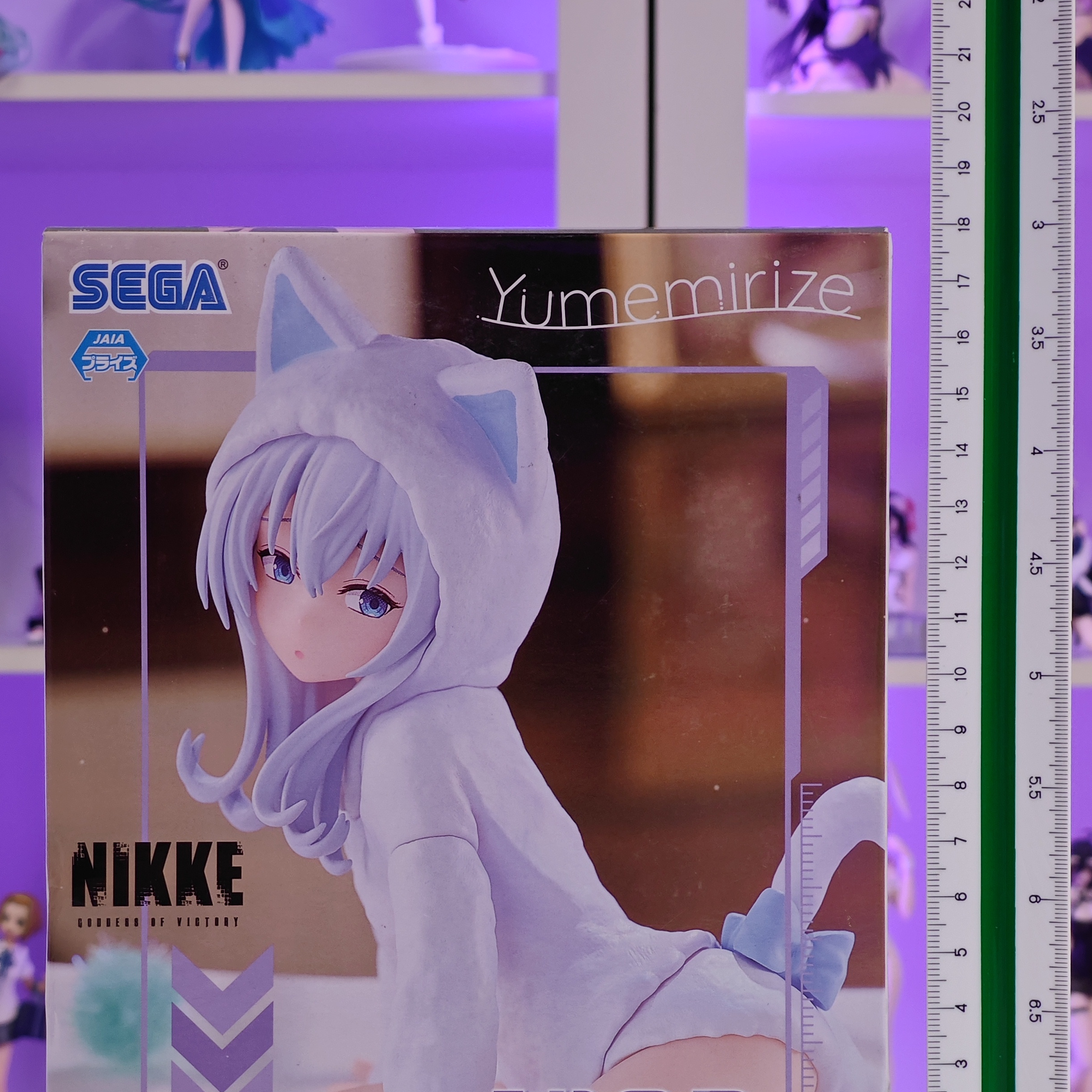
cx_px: 548
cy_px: 722
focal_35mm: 95
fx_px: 3391
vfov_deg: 18.2
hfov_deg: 18.3
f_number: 2.4
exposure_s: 1/17.6
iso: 400
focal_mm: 7.48
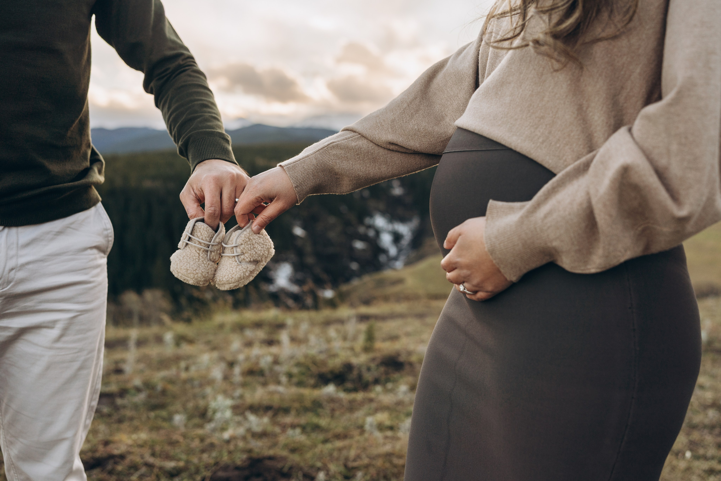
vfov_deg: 37.9
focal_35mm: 35
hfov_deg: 54.4
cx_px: 360
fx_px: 701
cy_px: 240
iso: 100
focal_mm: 35
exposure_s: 1/160
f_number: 2.8
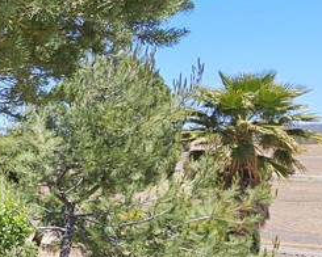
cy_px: 136
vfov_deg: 28.6
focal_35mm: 53
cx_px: -251
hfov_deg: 22.2
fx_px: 505
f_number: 2.2
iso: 50
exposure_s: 1/963
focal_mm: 2.2
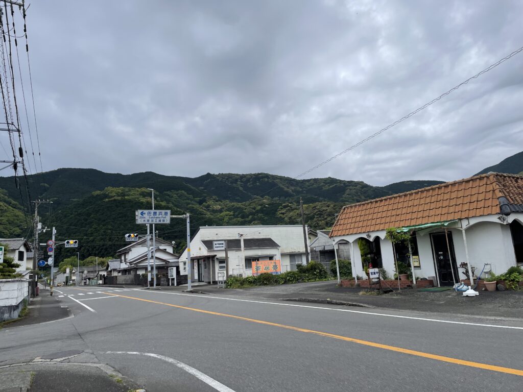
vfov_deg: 53.1
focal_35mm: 26
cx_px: 262
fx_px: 393
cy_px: 196
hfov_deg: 67.3
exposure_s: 1/3205
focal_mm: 4.2
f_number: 1.6
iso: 32
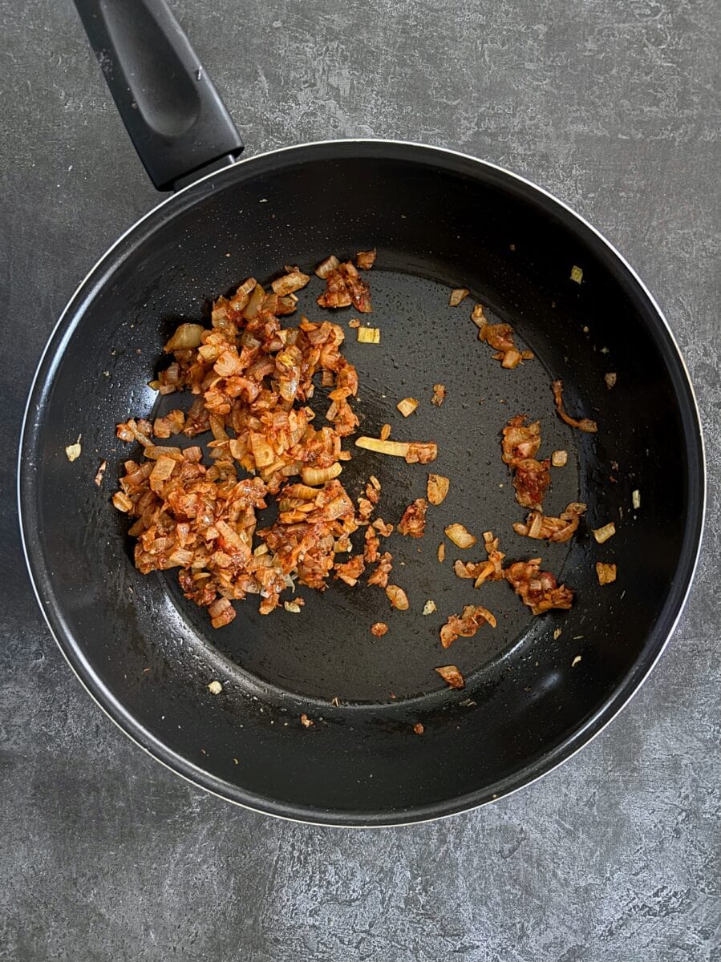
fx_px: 723
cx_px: 360
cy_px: 481
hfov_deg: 53.0
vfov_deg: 67.3
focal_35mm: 26
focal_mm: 5.96
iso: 1000
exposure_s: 1/23
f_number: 1.6
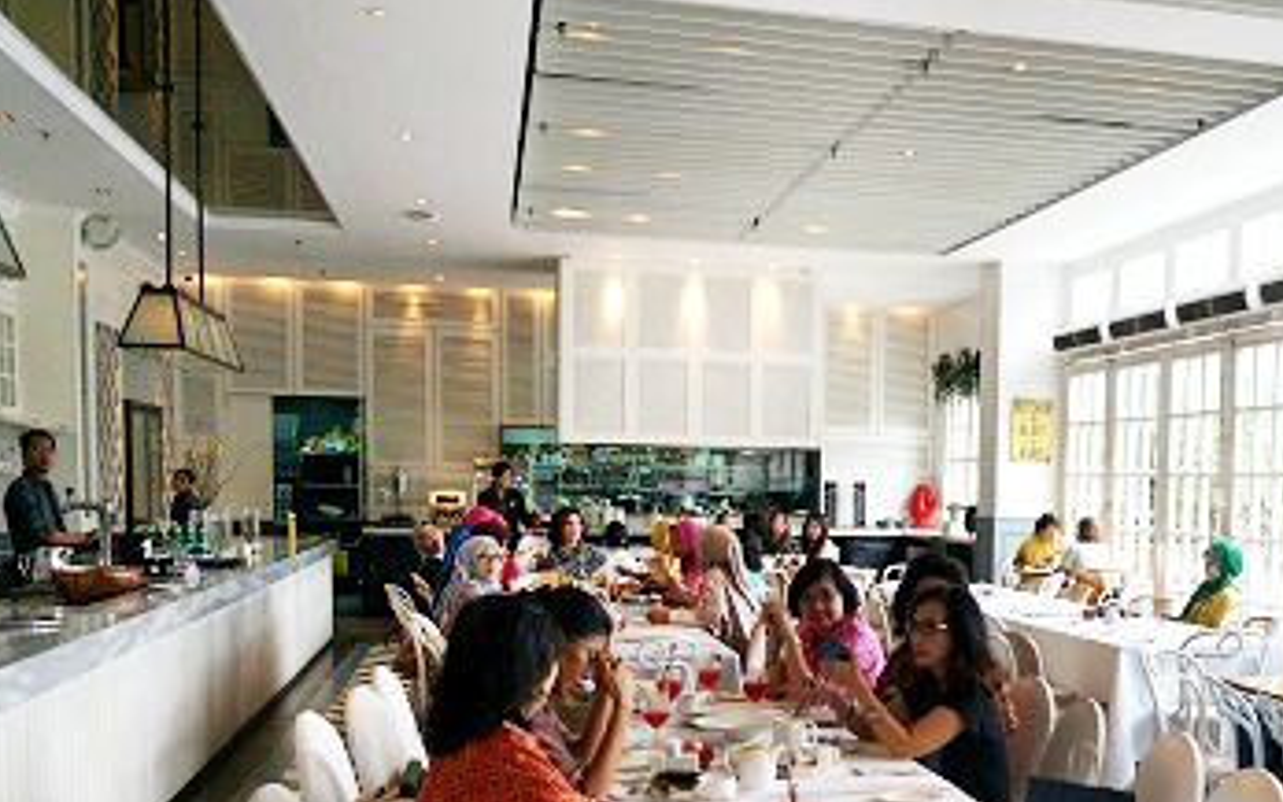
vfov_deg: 29.3
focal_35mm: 43
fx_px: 1504
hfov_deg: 45.0
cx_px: 921
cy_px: 623
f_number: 4
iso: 400
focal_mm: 16
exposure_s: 1/160
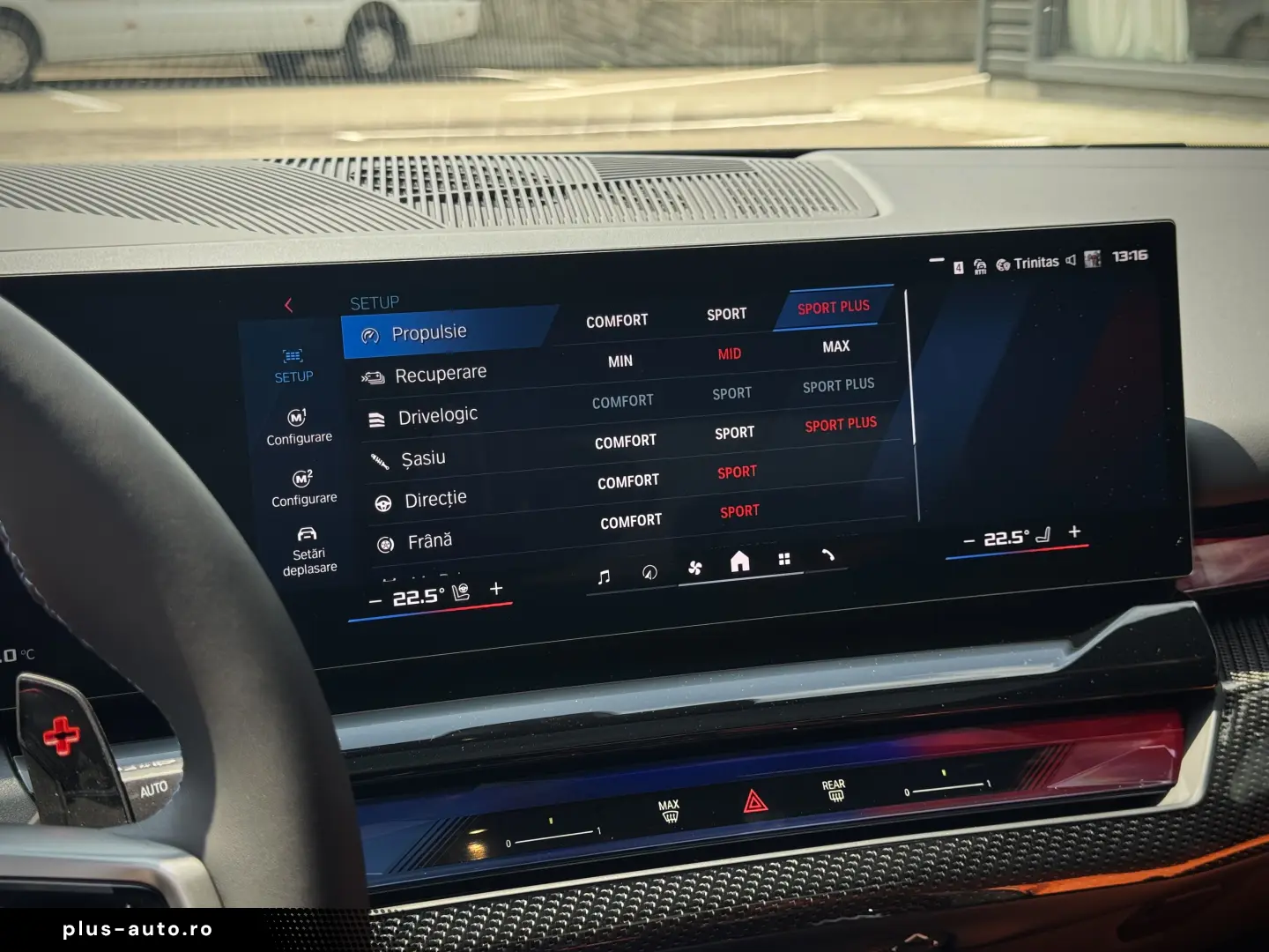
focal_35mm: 48
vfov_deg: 30.3
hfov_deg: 39.7
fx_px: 1760
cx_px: 634
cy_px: 476
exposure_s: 1/287
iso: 64
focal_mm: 6.76
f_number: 1.78
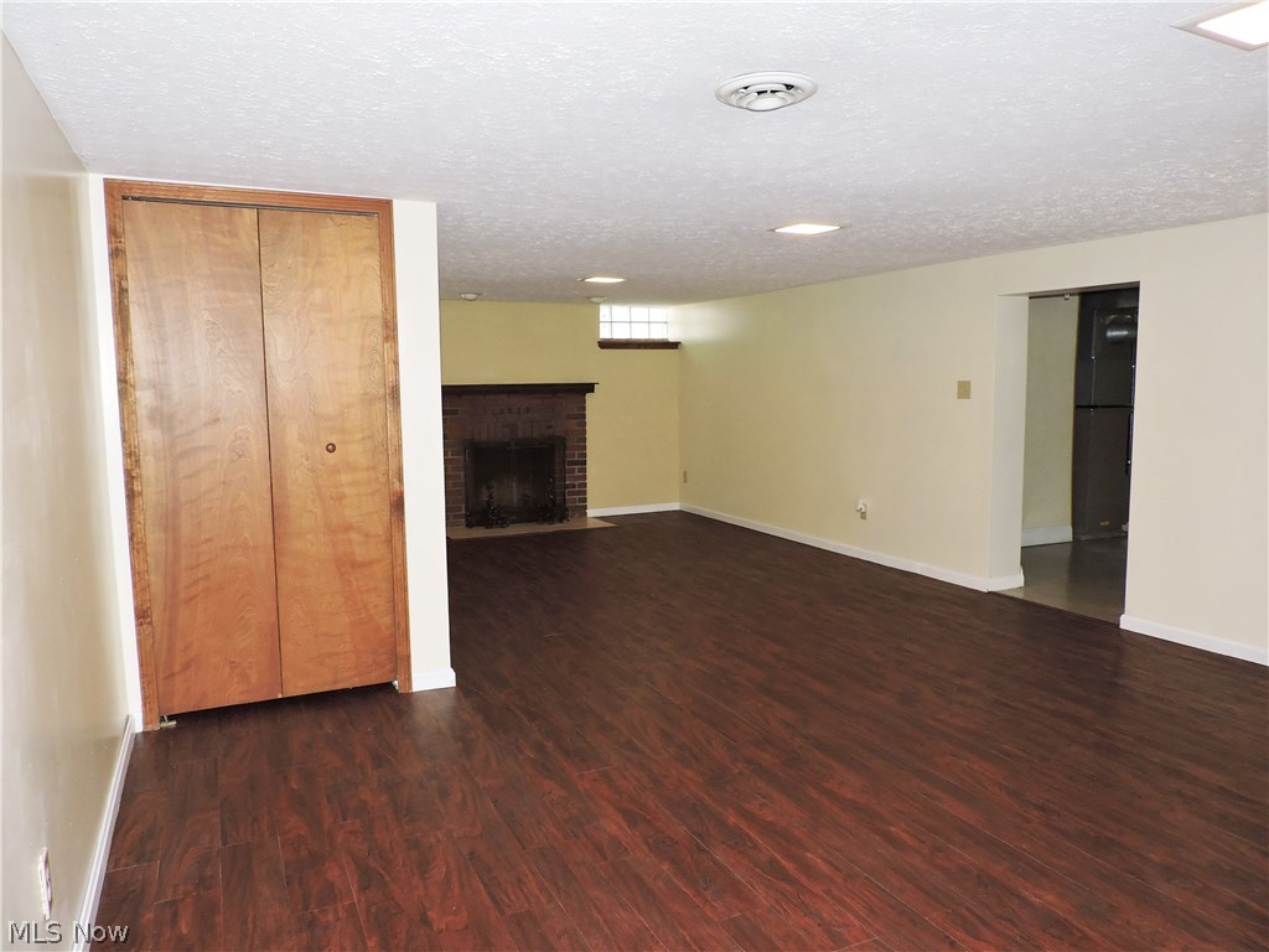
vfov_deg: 56.8
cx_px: 634
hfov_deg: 71.6
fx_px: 880
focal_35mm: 24
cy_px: 476
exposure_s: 1/30
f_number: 3
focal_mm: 4.3
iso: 200
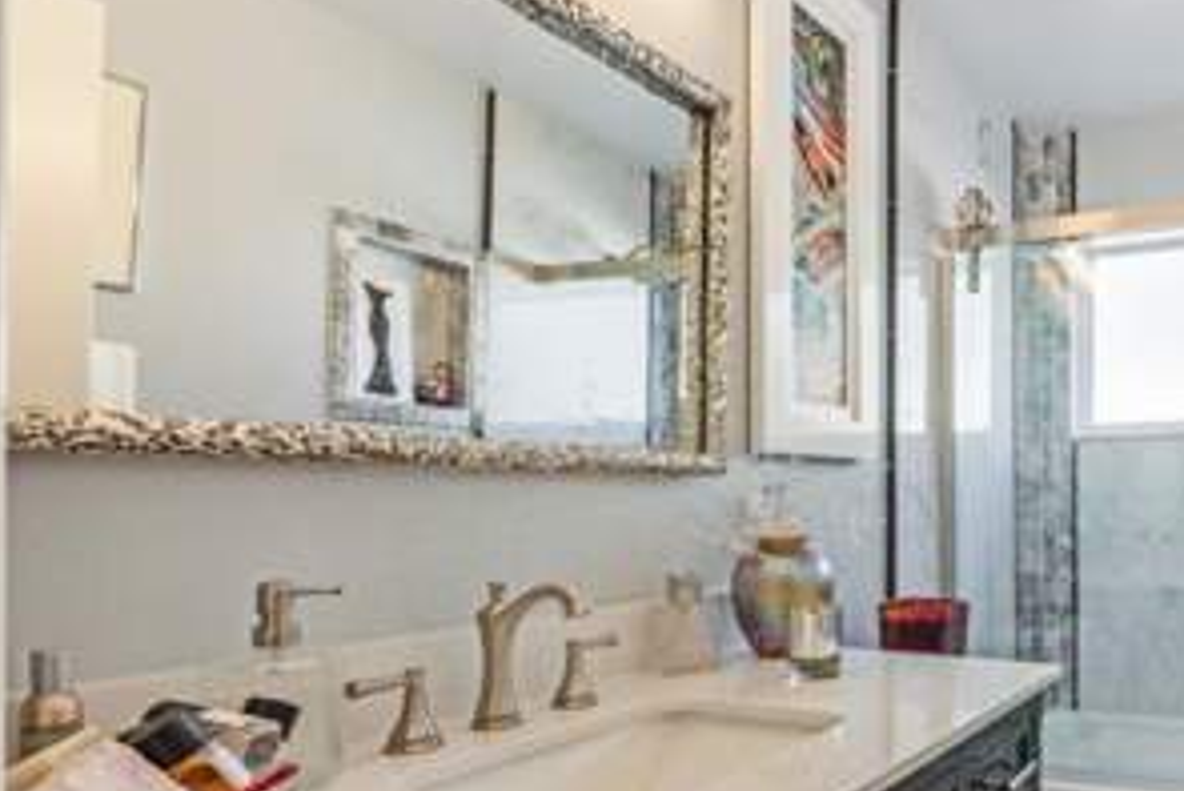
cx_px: 951
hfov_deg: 61.9
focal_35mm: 27
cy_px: 486
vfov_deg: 47.9
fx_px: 882
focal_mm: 11
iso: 250
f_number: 9
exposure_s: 1/500
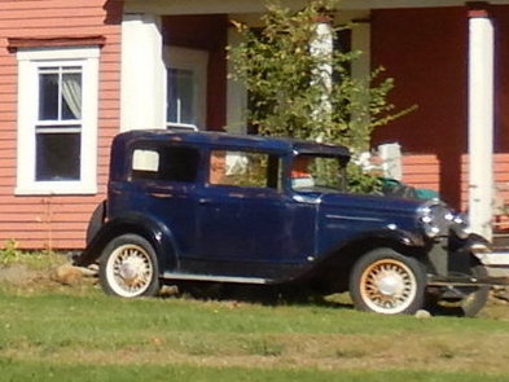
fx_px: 824
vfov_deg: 26.1
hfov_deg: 34.2
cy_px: 223
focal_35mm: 56
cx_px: 303
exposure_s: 1/1000
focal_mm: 7.8
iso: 125
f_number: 4.3
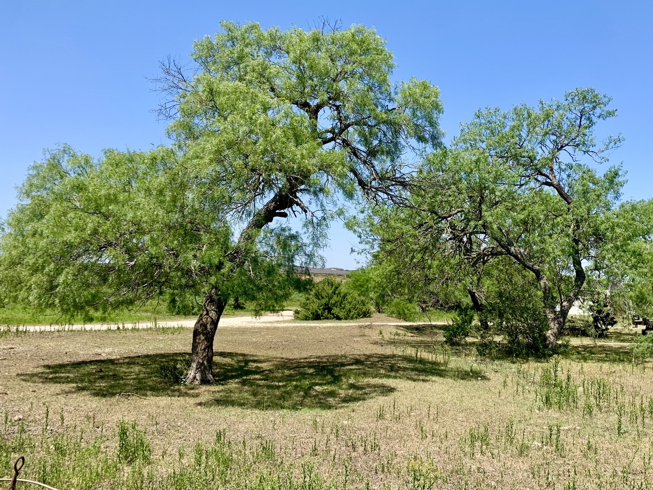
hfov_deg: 55.1
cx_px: 375
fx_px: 622
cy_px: 231
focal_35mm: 33
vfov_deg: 42.9
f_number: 1.8
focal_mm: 4.25
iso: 25
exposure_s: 1/1585
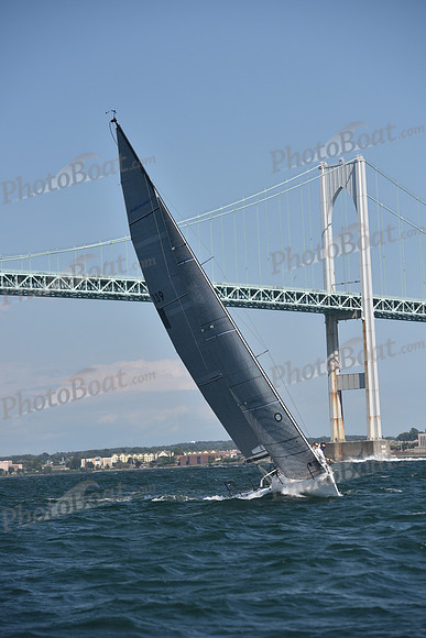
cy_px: 319
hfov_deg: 11.0
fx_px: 2217
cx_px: 213
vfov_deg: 16.4
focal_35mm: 125
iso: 250
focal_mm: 125
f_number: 5
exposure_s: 1/1250
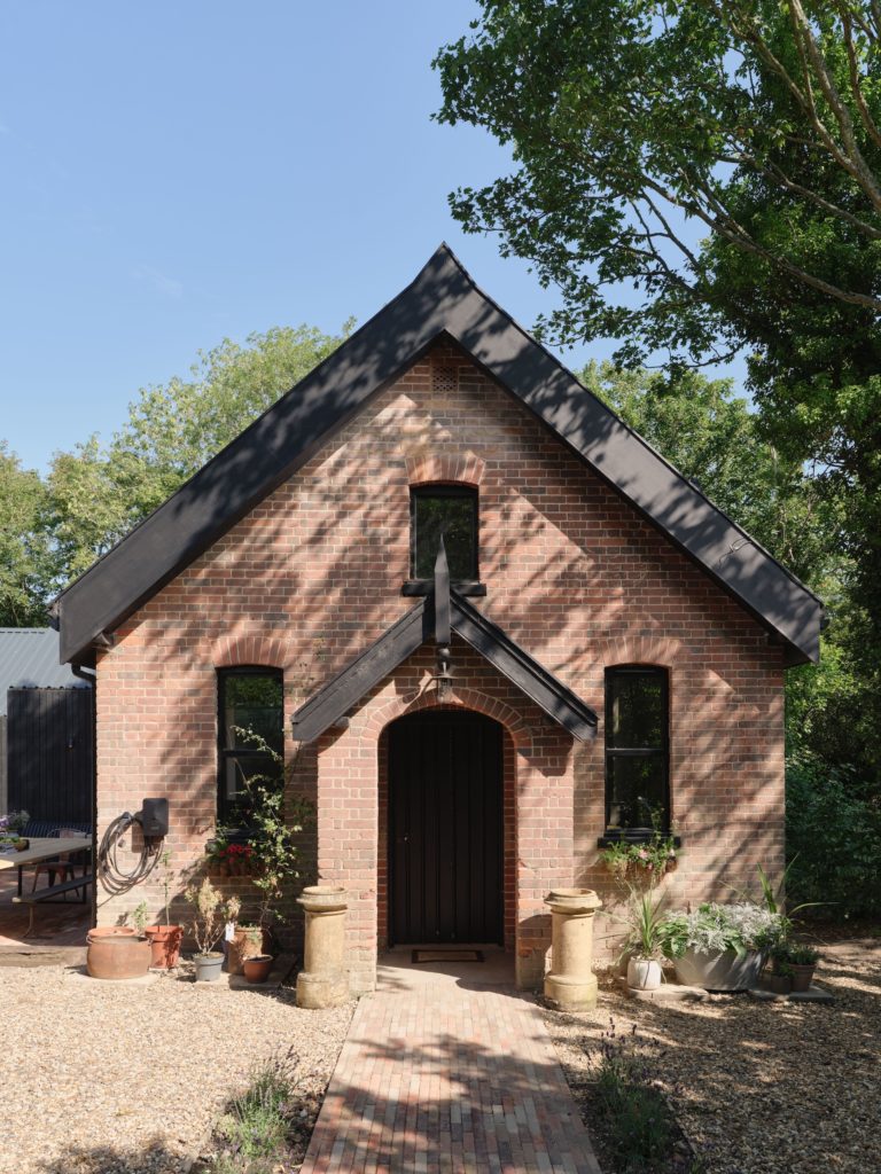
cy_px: 587
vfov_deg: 71.6
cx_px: 440
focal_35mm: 24
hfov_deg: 56.8
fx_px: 814
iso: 200
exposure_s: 1/125
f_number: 11
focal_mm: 30
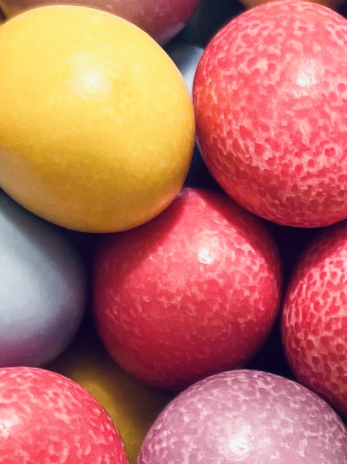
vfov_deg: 14.8
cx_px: 475
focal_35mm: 120
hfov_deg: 11.9
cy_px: 770
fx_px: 1605
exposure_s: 1/100
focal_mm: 5.1
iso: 40
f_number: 1.6
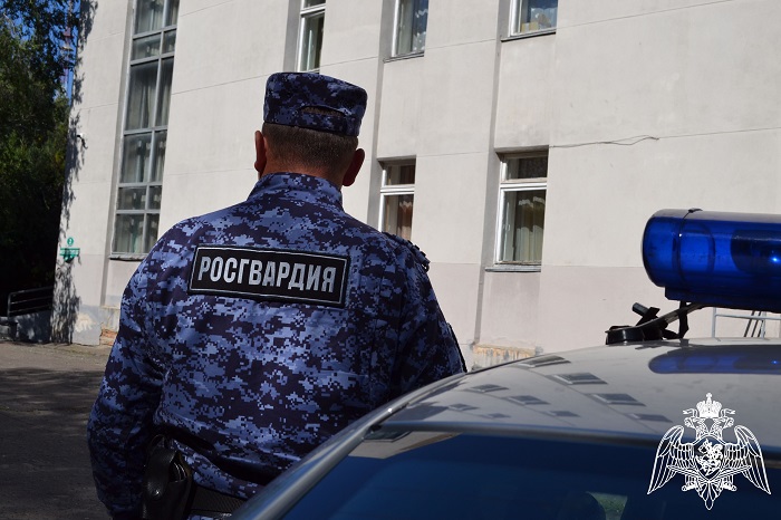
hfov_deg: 43.6
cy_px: 260
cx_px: 390
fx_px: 976
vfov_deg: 29.8
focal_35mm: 45
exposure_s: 1/250
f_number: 8
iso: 100
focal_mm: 30
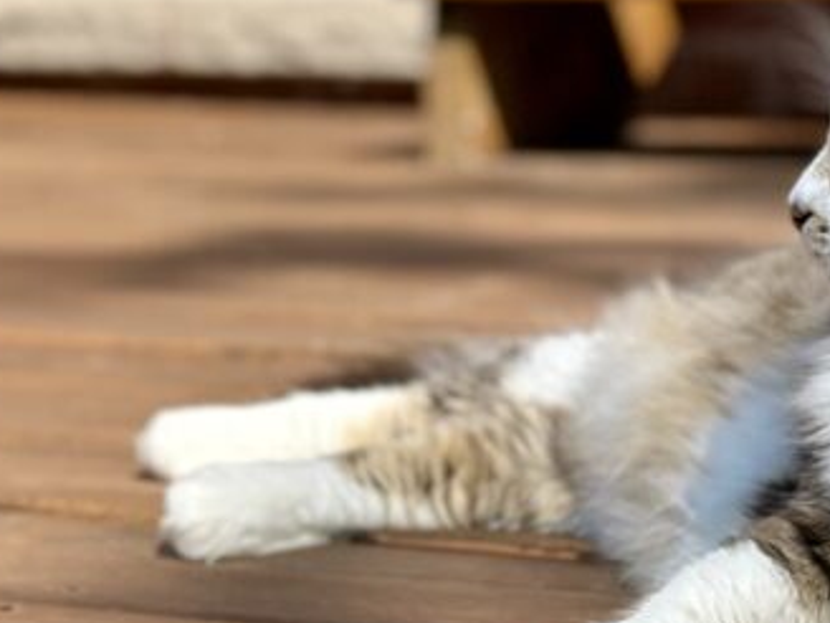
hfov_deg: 13.2
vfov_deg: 9.9
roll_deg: +0.8
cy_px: 94
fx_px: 3597
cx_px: 488
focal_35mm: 150
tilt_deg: -3.0
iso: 100
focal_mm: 6.86
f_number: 1.78
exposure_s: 1/3597
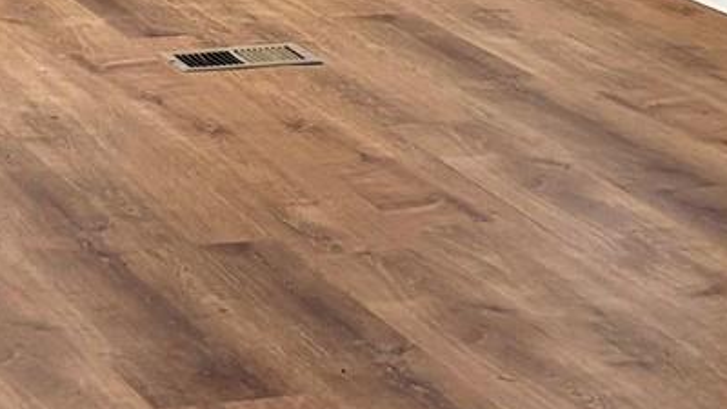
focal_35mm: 145
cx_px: -7
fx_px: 2795
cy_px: -302
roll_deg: -1.7
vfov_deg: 8.1
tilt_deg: -8.2
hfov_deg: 14.6
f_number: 1.6
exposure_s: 1/60
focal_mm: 5.96
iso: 160
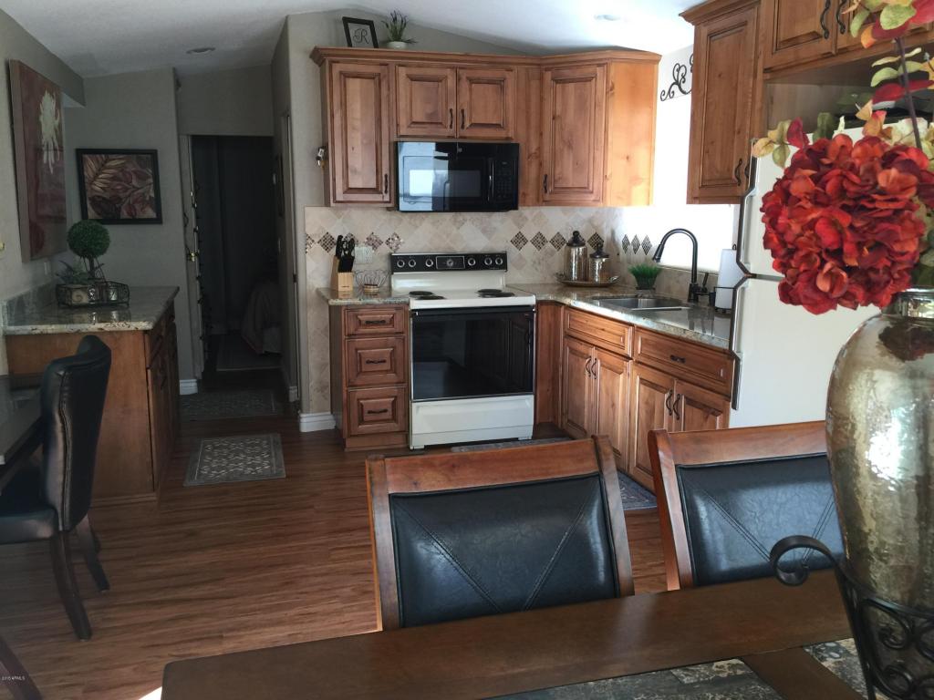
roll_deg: -0.6
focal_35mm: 29
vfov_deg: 48.2
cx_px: 467
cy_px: 350
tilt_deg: -10.4
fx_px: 782
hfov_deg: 61.7
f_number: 2.2
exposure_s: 1/30
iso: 40
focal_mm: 4.15
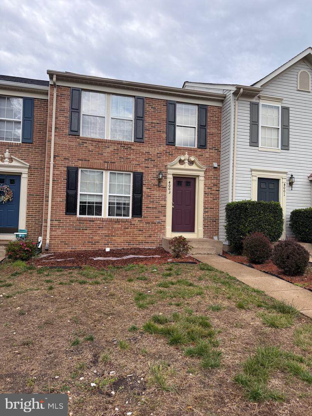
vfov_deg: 71.6
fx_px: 288
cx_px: 156
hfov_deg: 56.8
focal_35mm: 24
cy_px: 208
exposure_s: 1/683
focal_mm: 6.76
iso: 100
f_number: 1.78
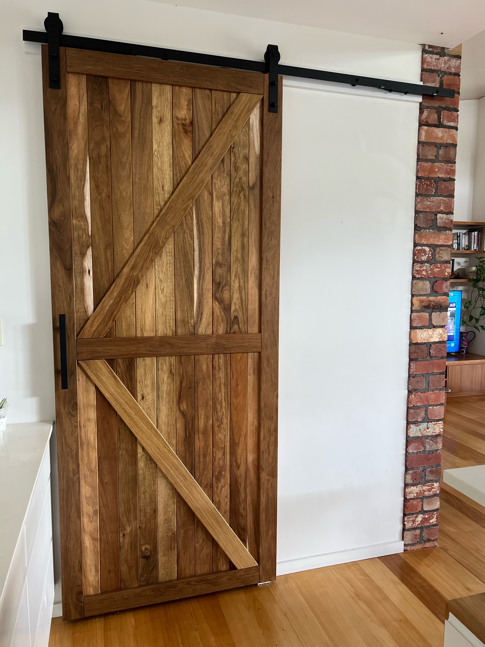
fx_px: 486
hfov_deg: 53.0
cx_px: 242
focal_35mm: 26
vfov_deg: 67.3
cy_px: 324
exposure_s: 1/91
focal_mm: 5.7
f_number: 1.5
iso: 125
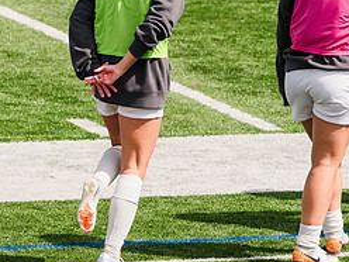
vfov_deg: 2.8
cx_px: 194
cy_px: 101
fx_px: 5424
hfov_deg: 3.7
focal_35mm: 538
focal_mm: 239
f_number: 5.6
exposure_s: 1/1600
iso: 320
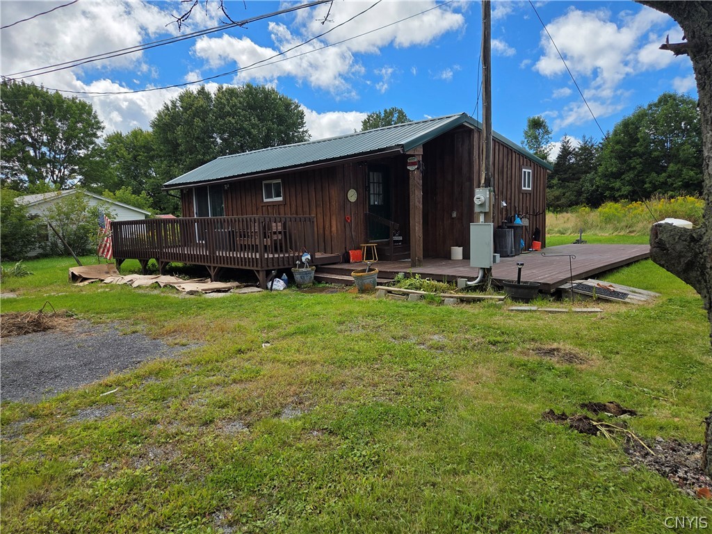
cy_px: 267
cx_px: 356
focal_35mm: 23
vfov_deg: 58.9
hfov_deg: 73.9
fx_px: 473
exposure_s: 1/5545
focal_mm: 5.4
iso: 80
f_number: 1.8
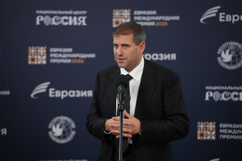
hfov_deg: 17.2
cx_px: 121
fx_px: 800
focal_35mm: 119
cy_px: 80
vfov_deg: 11.5
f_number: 2.8
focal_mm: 119
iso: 800
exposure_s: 1/320
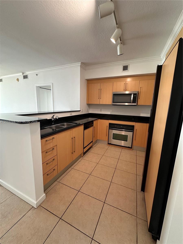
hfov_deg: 85.7
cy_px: 122
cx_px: 92
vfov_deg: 102.1
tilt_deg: -10.4
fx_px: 99
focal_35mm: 14
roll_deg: -2.7
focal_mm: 2.22
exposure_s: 1/60
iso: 200
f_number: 2.2
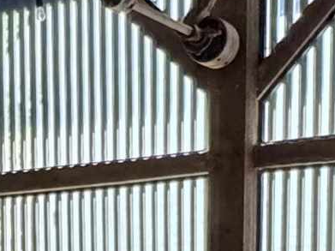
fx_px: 1064
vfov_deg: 12.2
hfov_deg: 17.5
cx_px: 9
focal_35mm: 110
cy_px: 469
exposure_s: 1/120
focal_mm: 2.22
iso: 250
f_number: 2.2
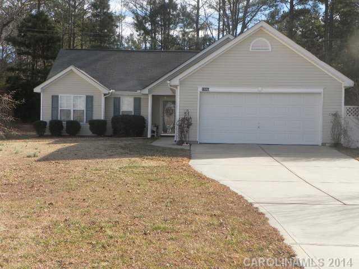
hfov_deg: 36.8
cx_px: 180
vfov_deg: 28.0
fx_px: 539
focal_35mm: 52
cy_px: 134
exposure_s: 1/320
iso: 80
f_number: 4.5
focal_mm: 9.2
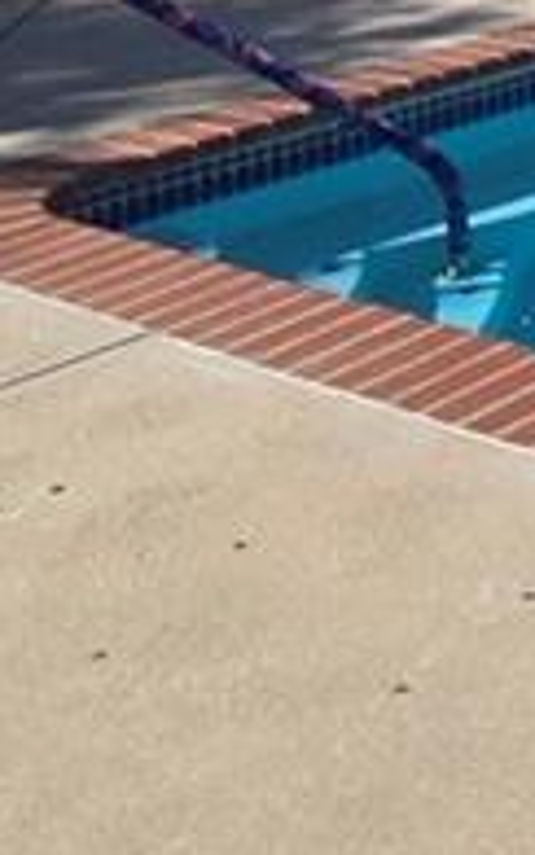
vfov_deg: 20.5
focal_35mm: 85
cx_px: 1469
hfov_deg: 11.3
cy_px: -465
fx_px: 1981
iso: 50
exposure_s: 1/2430
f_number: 2.2
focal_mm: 2.2
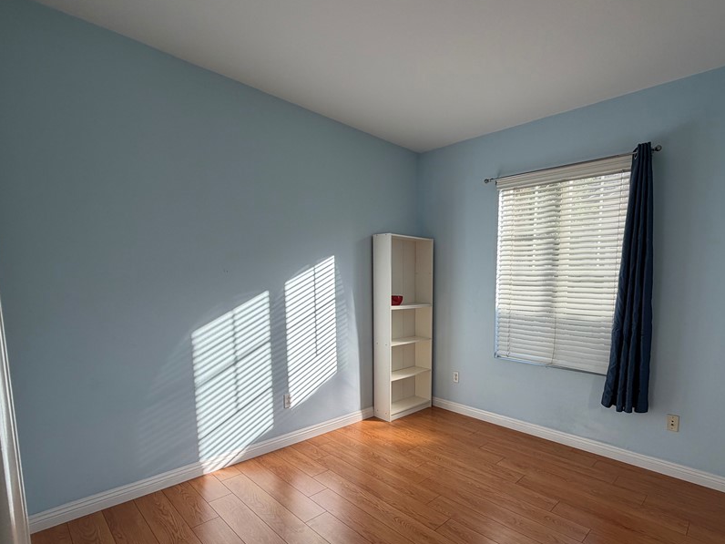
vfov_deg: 71.0
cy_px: 322
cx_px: 444
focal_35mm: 18
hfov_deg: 86.4
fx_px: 377
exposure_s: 1/191
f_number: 2.2
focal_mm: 2.22
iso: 40
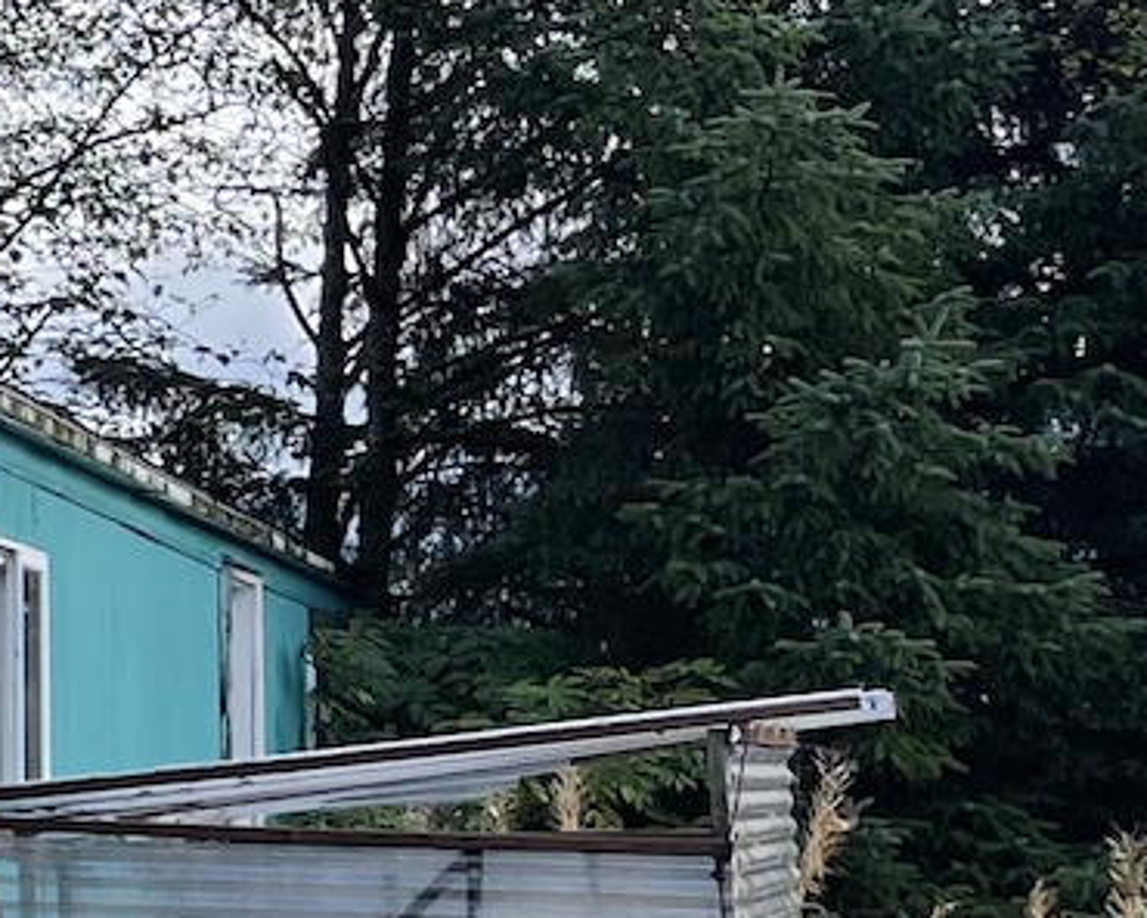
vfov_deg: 11.4
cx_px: -1829
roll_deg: -1.1
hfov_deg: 11.2
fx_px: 4583
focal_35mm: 135
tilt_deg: +2.5
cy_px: 558
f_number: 1.6
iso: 32
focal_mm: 5.1
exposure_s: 1/1715
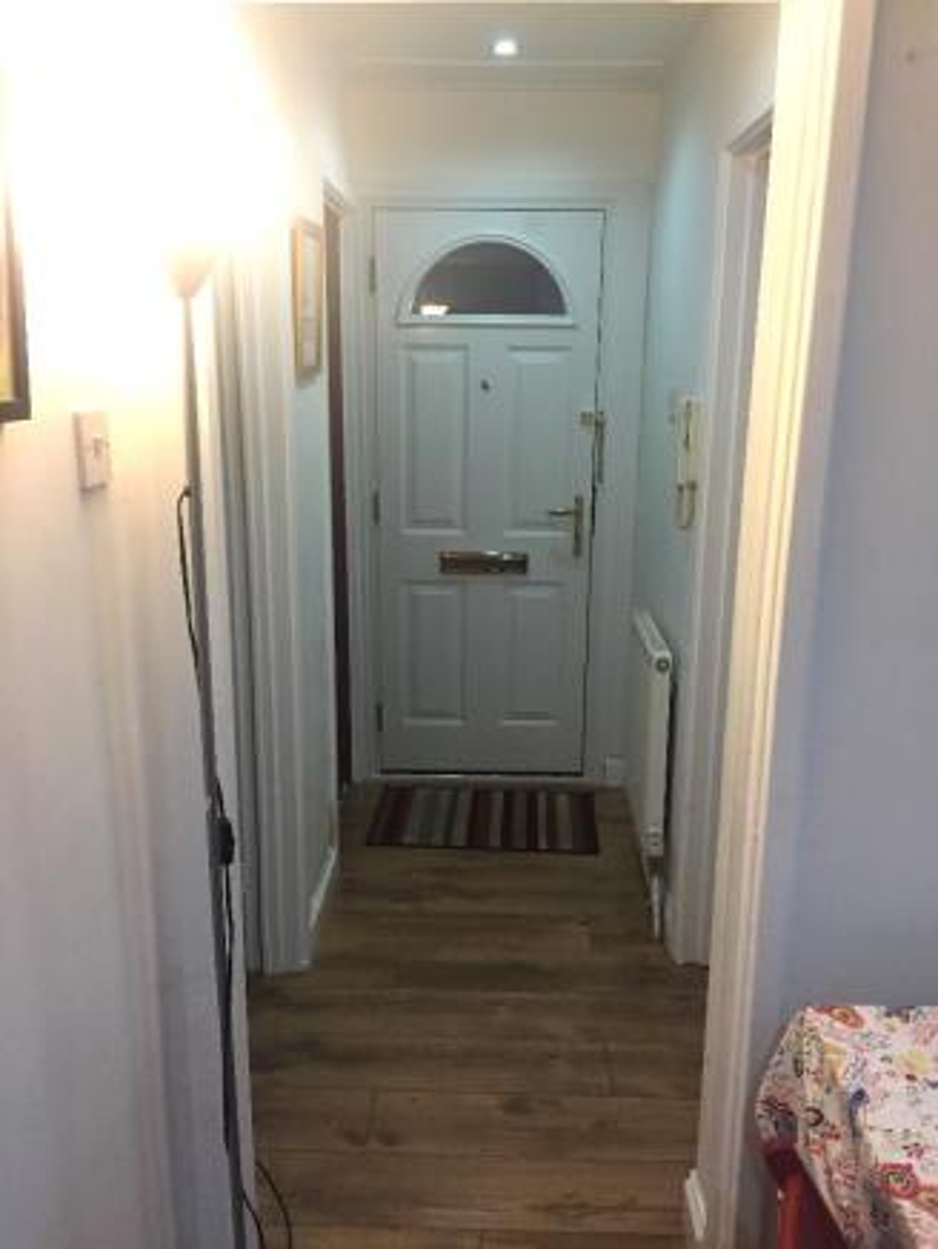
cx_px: 469
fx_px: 1047
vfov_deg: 61.6
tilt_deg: -14.7
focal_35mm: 29
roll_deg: +0.0
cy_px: 624
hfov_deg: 48.2
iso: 250
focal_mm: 4.15
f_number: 2.2
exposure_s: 1/33
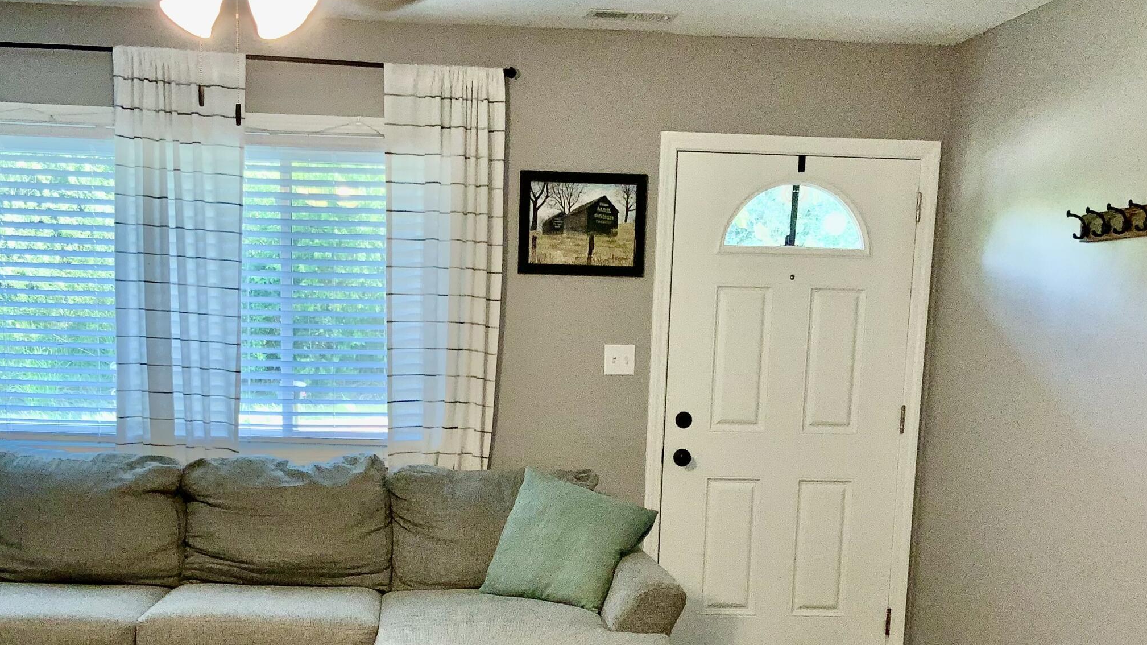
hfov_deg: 43.7
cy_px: 541
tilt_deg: -8.7
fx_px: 1429
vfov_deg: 24.9
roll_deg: -0.4
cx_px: 522
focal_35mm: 47
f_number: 1.8
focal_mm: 3
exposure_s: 1/67
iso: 16
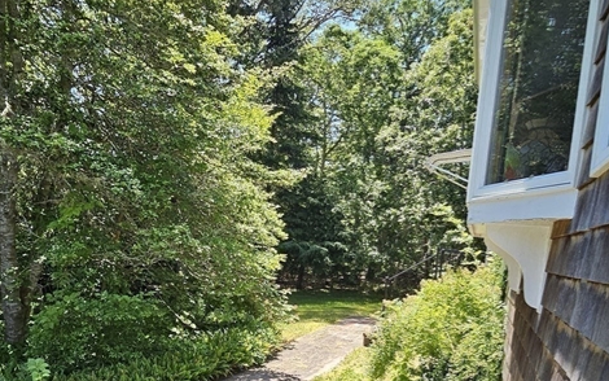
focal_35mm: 30
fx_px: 498
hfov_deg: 62.8
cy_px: 308
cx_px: 282
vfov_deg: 40.1
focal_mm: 1.7
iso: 32
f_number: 2.2
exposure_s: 1/362
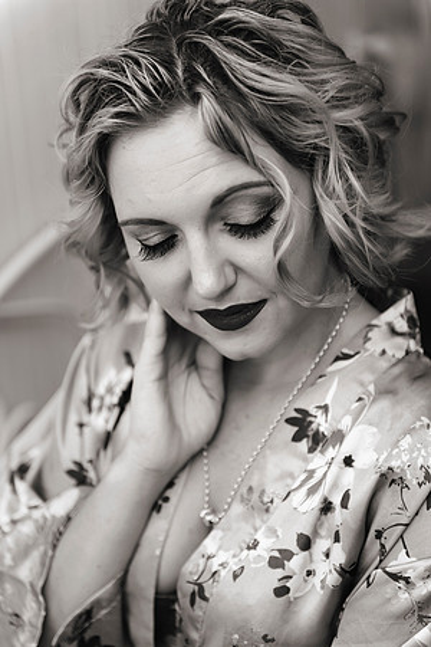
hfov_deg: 19.5
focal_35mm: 70
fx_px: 1257
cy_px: 324
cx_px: 216
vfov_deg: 28.8
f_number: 2.8
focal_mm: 70
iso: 200
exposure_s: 1/200
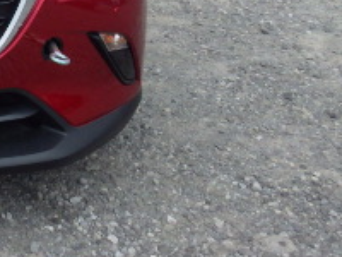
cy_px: -91
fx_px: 790
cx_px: -139
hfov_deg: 21.4
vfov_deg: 17.2
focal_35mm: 80
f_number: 7.9
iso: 250
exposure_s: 1/200
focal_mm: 4.5
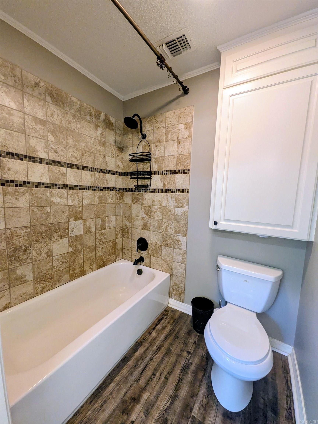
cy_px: 212
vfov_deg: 102.1
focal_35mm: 14
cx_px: 159
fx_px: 171
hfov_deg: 85.7
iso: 482
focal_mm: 1.85
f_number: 2.2
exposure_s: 1/60
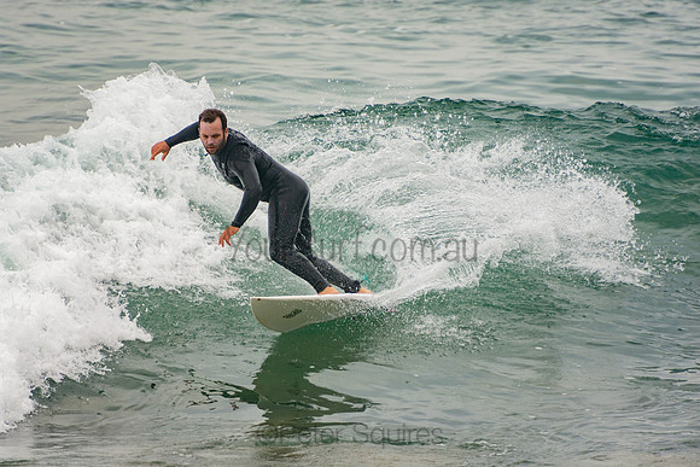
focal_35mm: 600
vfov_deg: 2.3
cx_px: 350
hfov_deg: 3.4
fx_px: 11669
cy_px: 234
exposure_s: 1/1250
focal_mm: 400
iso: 250
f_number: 5.6
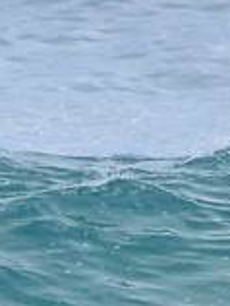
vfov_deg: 0.7
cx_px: -278
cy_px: 291
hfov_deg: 0.5
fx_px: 24916
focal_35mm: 2820
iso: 1600
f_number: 11
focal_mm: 800
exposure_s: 1/2000
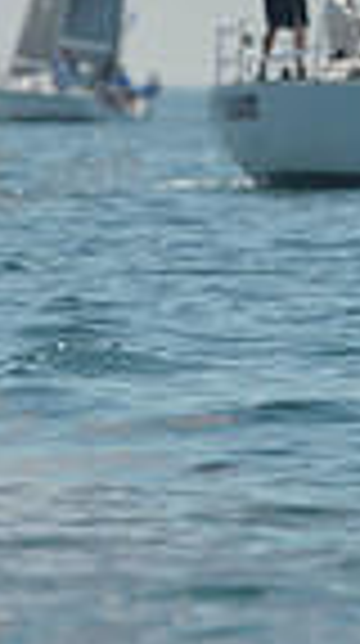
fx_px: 29055
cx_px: -724
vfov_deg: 1.3
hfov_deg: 0.7
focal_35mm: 1705
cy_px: 525
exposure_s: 1/1250
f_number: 7.1
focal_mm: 400
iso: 200
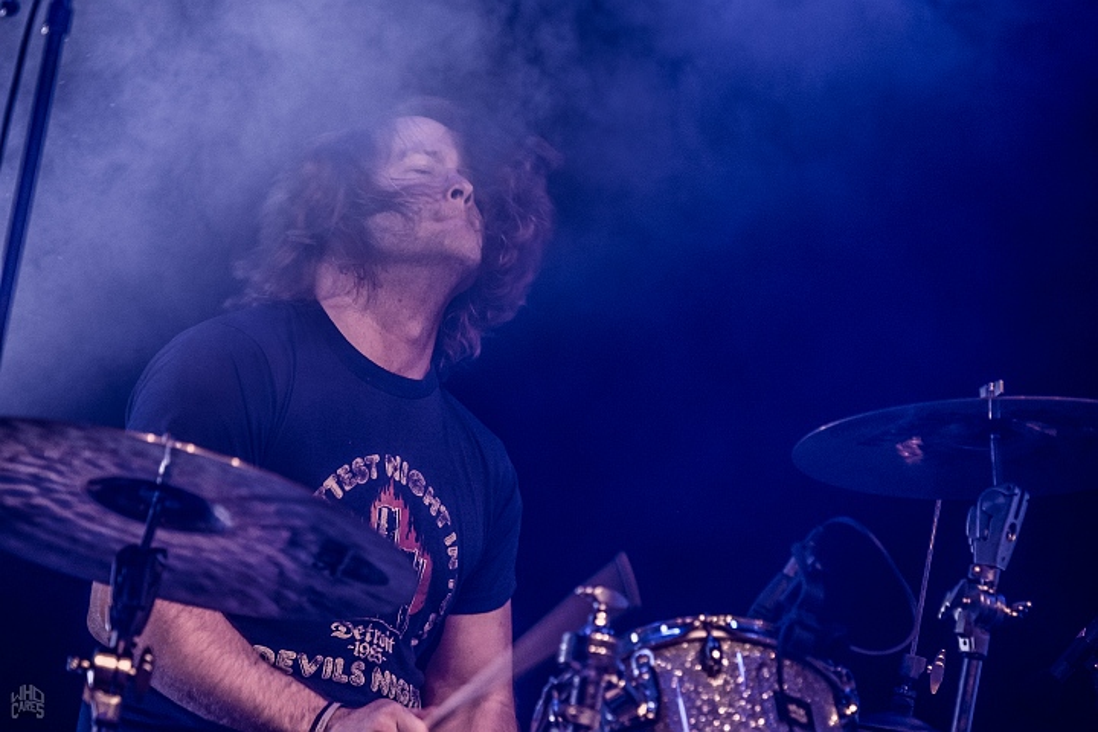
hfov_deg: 10.2
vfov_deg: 6.8
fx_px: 6176
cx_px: 549
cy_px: 366
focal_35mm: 202
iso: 1600
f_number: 2.8
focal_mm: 135
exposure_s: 1/100
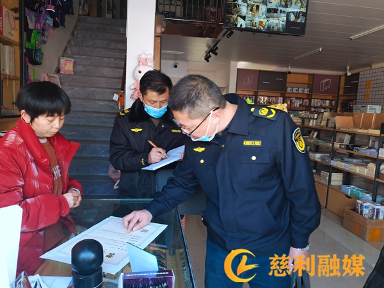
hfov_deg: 76.4
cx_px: 192
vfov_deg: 61.1
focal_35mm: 22
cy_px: 144
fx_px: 244
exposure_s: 1/50
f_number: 1.79
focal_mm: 4.71
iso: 163
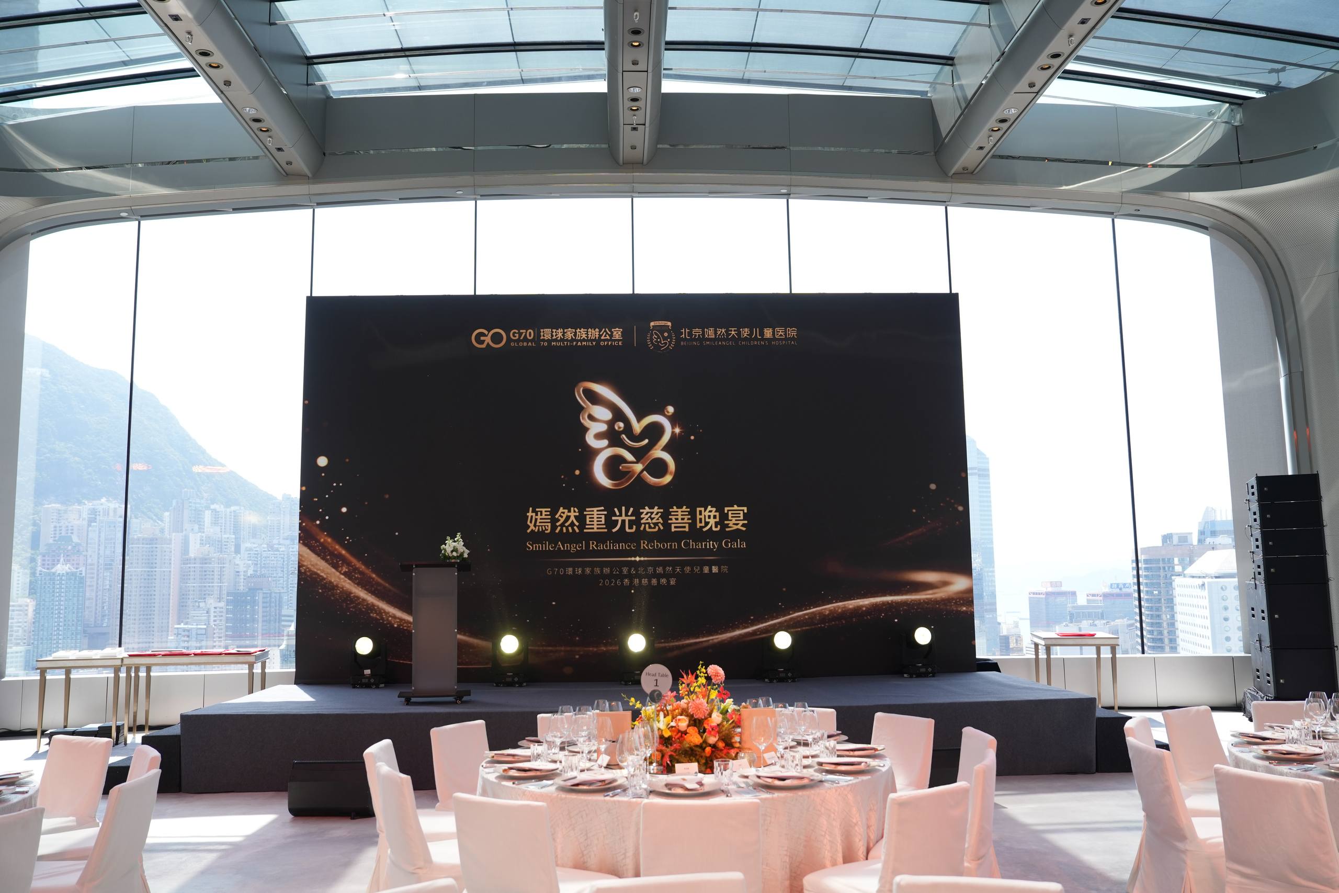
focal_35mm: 29
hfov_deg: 63.7
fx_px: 1079
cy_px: 446
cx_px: 670
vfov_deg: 45.0
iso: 320
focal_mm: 29
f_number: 4
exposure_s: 1/250
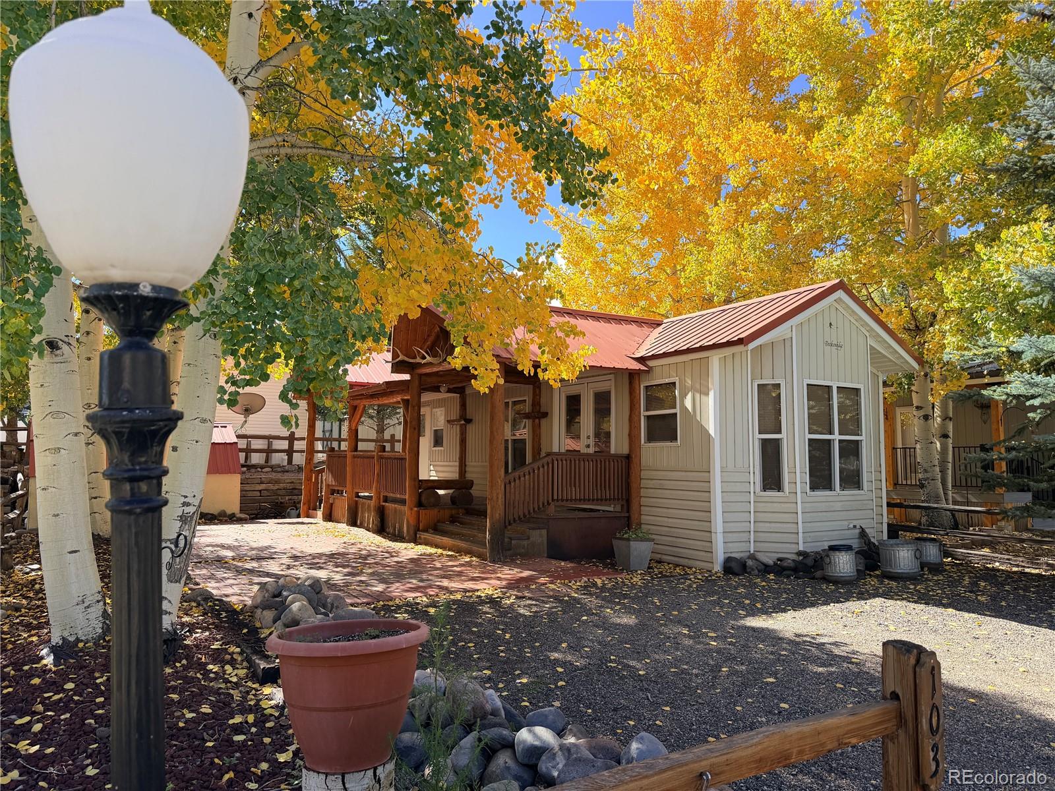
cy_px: 396
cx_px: 528
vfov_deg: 56.8
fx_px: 731
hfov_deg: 71.6
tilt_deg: +4.1
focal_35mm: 24
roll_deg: +0.3
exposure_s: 1/1493
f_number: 1.78
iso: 80
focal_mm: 6.76
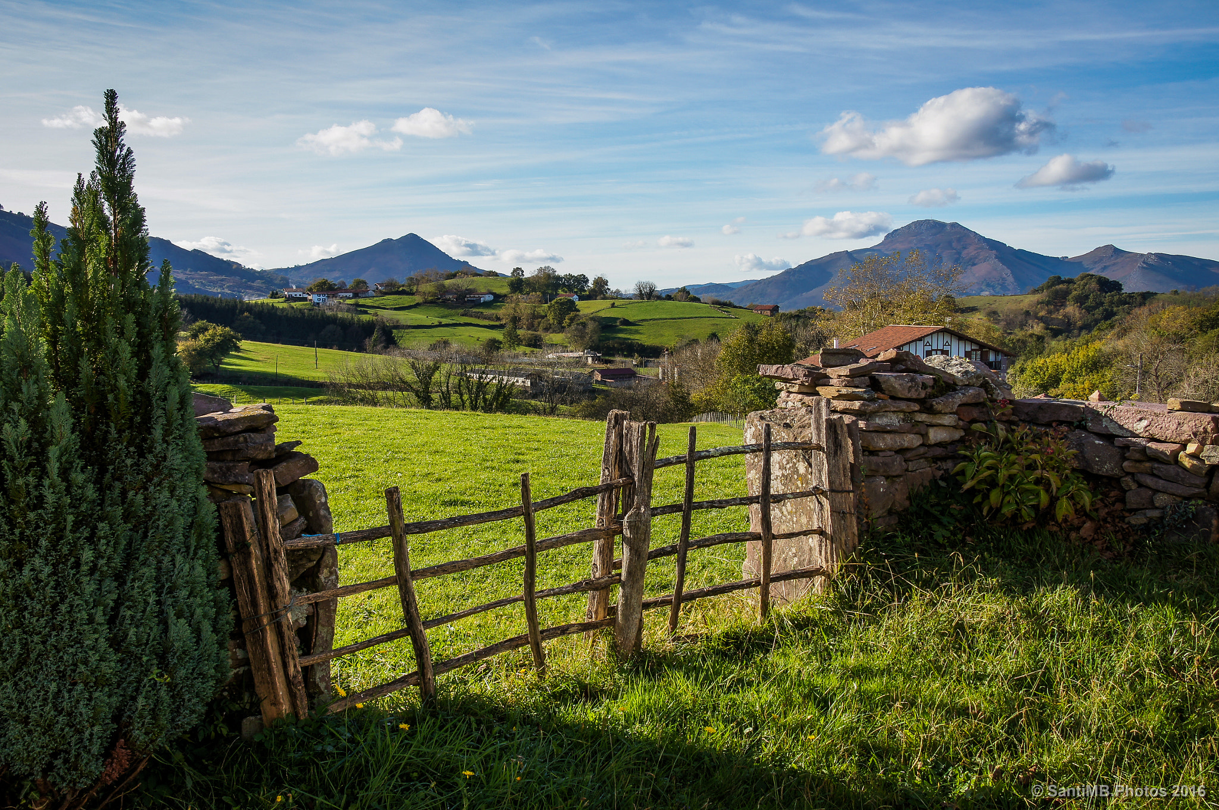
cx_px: 610
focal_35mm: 30
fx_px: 1015
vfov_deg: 43.5
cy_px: 405
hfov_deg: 62.0
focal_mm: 20
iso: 100
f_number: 9
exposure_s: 1/100
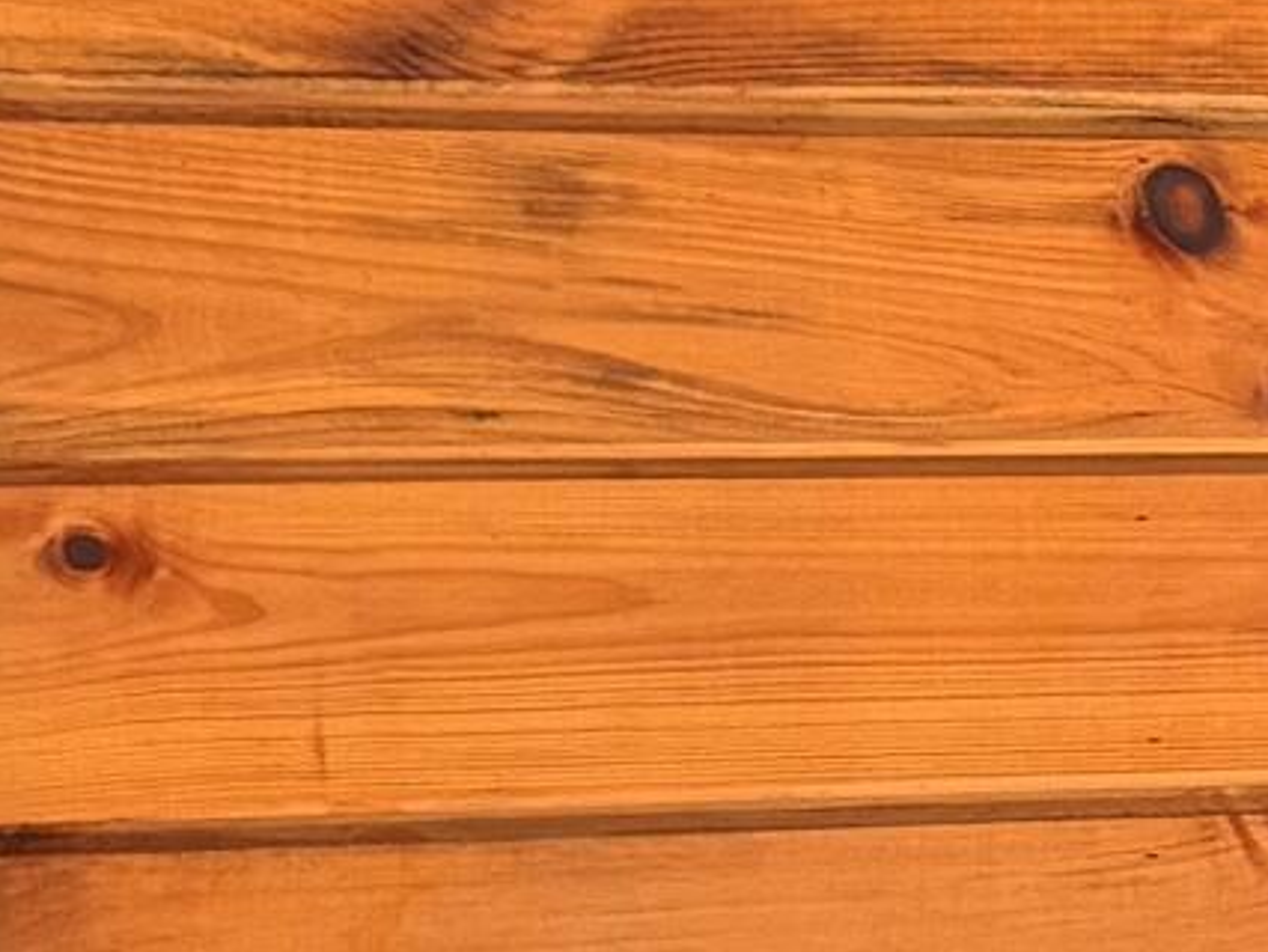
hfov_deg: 8.8
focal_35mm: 169
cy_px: 785
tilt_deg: -4.2
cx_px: 4218
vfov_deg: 8.8
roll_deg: -0.3
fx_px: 6194
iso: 250
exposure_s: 1/60
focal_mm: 6.76
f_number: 1.78
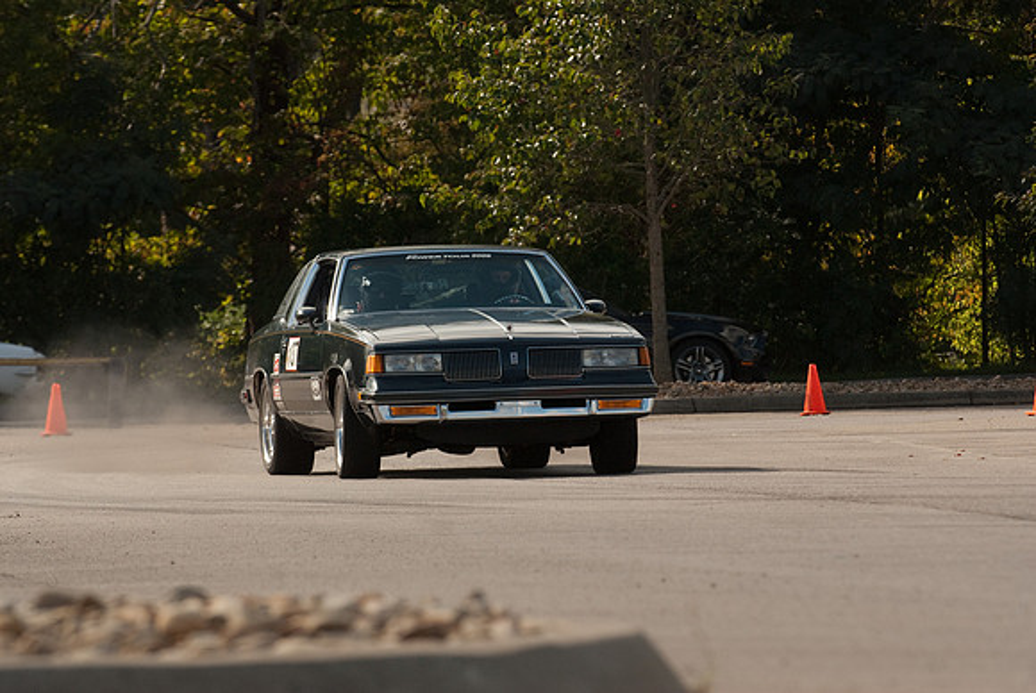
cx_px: 518
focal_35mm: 300
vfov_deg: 4.6
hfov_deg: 6.9
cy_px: 346
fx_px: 8642
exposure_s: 1/1000
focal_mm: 200
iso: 320
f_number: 8
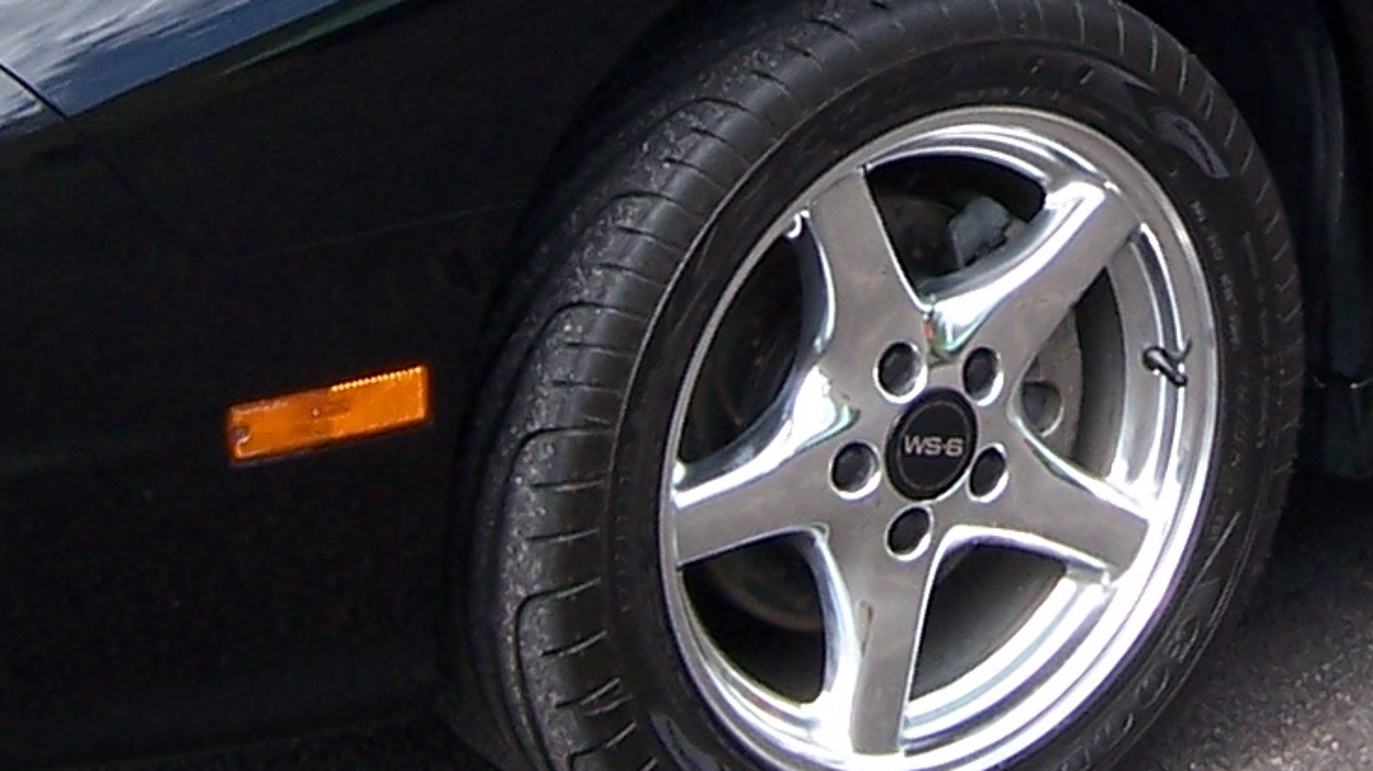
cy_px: -371
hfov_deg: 17.0
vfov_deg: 9.4
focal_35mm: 126
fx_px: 4586
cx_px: 1001
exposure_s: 1/250
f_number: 3.4
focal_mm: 5.5
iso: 80
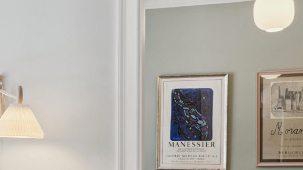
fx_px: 643
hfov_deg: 25.5
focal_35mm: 80
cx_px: 15
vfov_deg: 14.8
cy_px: 184
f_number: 8
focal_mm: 24
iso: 200
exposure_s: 1/1.67
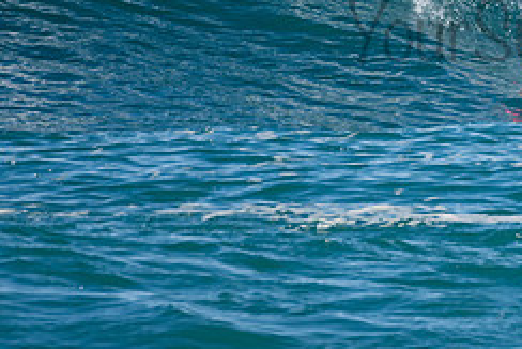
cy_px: 12
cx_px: 569
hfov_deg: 1.2
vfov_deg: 0.8
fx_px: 25853
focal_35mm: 1782
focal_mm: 500
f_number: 5.6
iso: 280
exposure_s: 1/1250
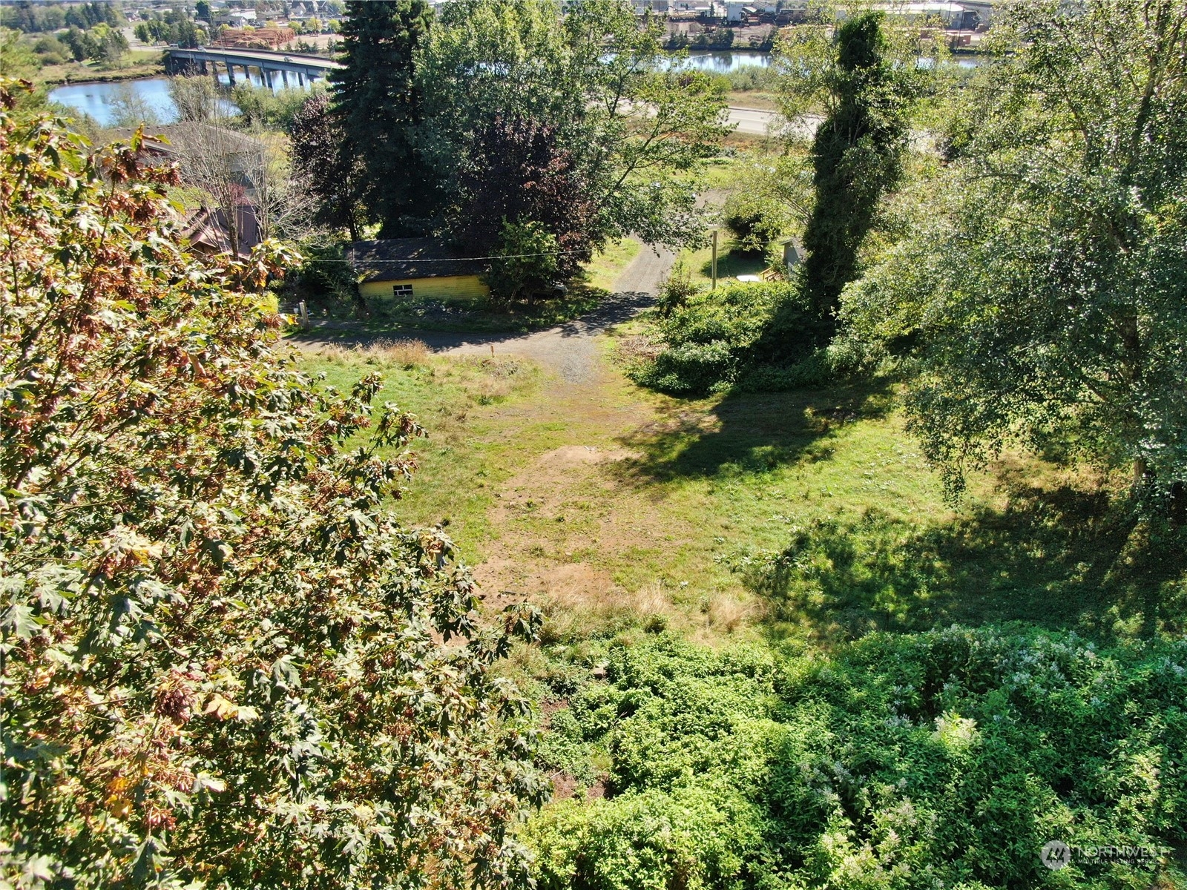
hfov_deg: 71.6
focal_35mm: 24
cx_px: 594
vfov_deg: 56.8
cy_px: 445
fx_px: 823
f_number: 2.8
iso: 100
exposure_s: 1/500
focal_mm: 4.39
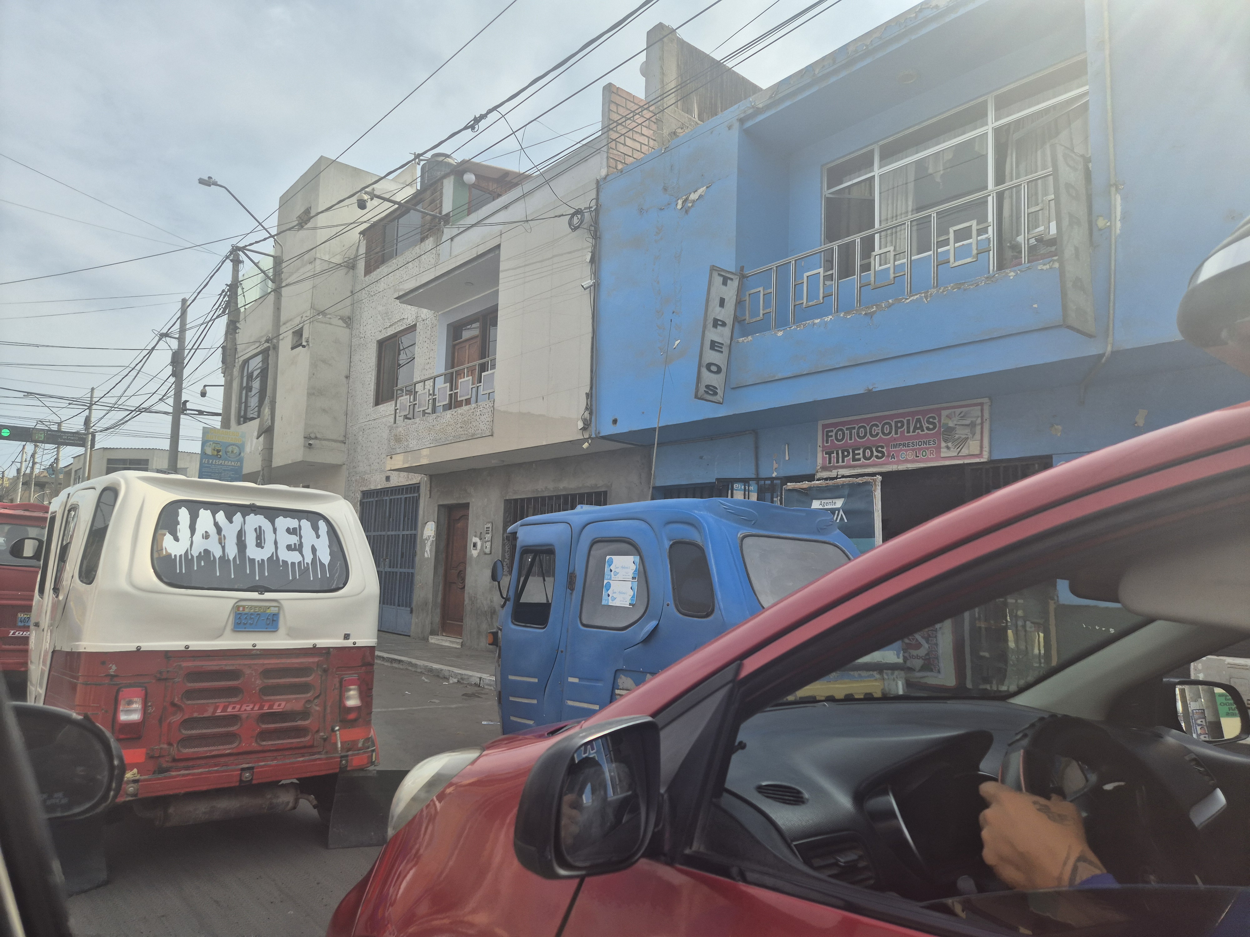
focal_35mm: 23
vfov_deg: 58.9
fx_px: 831
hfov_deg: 73.9
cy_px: 468
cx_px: 625
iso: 25
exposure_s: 1/1924
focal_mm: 5.4
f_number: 1.8
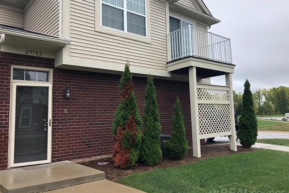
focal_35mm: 30
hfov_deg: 61.9
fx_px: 241
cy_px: 88
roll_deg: +1.0
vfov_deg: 43.6
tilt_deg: +7.8
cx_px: 143
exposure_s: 1/676
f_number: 1.8
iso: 20
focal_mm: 3.99
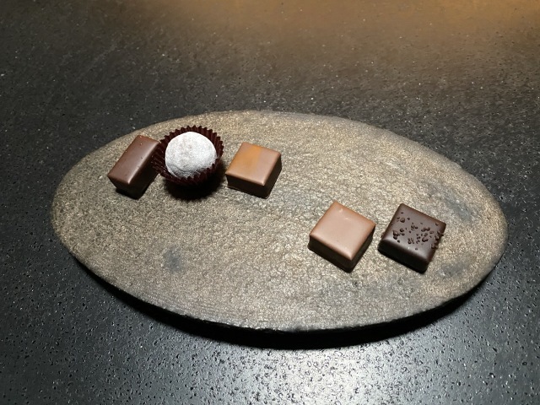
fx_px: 406
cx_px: 270
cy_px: 202
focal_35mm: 26
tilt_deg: -58.4
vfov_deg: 53.1
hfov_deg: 67.3
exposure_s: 1/30
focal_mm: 4.25
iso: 800
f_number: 1.8
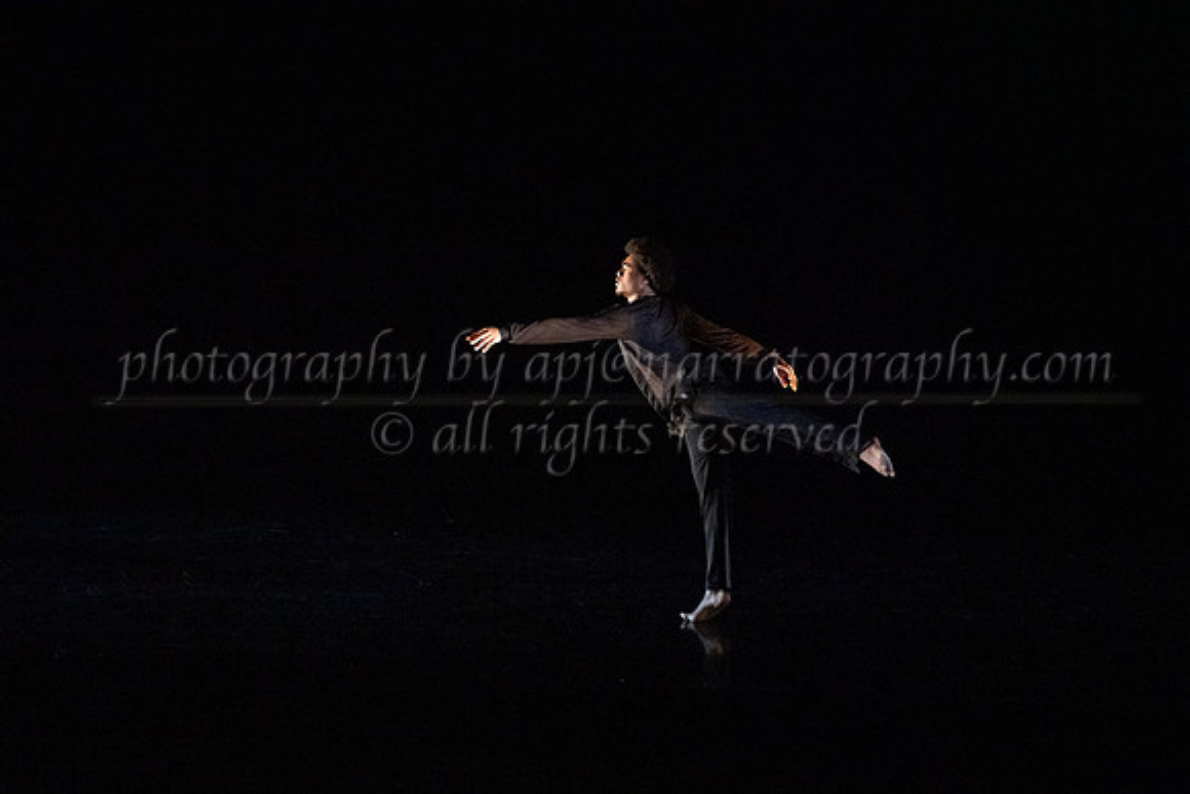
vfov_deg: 19.5
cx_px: 595
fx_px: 2314
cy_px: 397
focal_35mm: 70
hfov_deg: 28.8
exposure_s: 1/500
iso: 5000
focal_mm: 70
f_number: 2.8
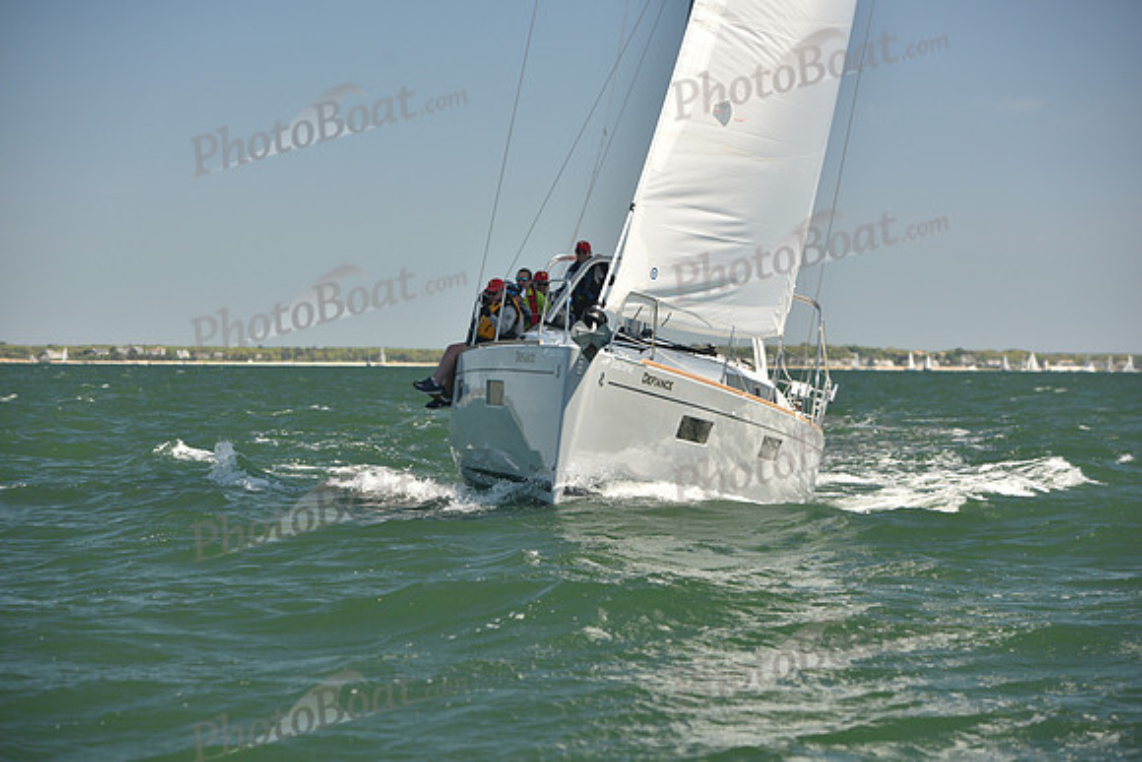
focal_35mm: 122
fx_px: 3871
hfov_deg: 16.8
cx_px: 571
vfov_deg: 11.2
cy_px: 381
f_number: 4.5
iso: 250
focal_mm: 122
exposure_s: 1/800
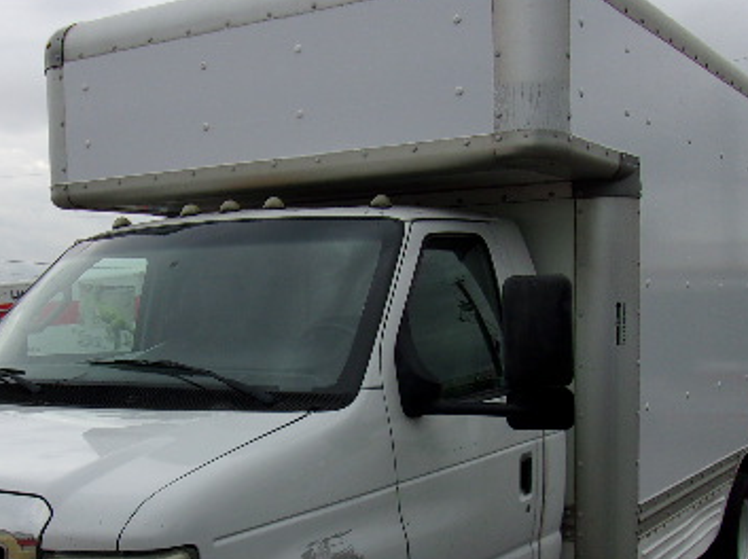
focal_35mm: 49
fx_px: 1058
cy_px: 392
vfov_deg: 29.3
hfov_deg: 38.9
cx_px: 335
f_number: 10.4
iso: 80
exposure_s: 1/56
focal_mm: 4.9
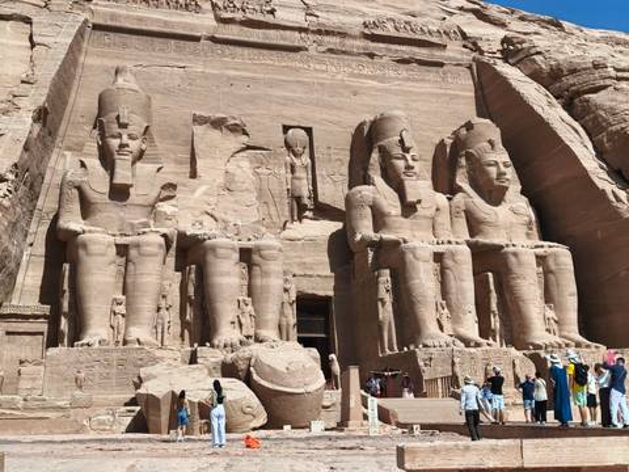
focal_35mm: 46
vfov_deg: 31.5
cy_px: 236
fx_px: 836
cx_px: 314
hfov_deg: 41.2
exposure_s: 1/916
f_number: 1.7
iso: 50
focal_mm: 6.06
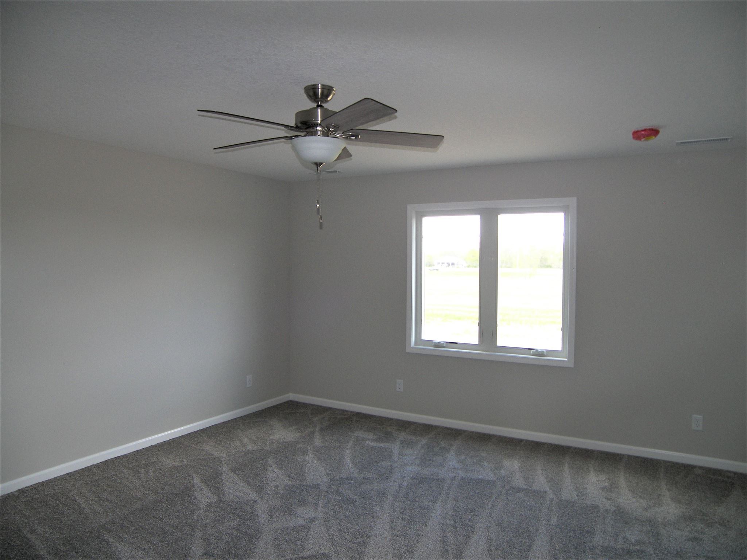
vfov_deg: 56.8
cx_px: 374
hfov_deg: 71.6
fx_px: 518
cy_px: 280
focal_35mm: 24
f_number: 2.8
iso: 100
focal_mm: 5
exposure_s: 1/30
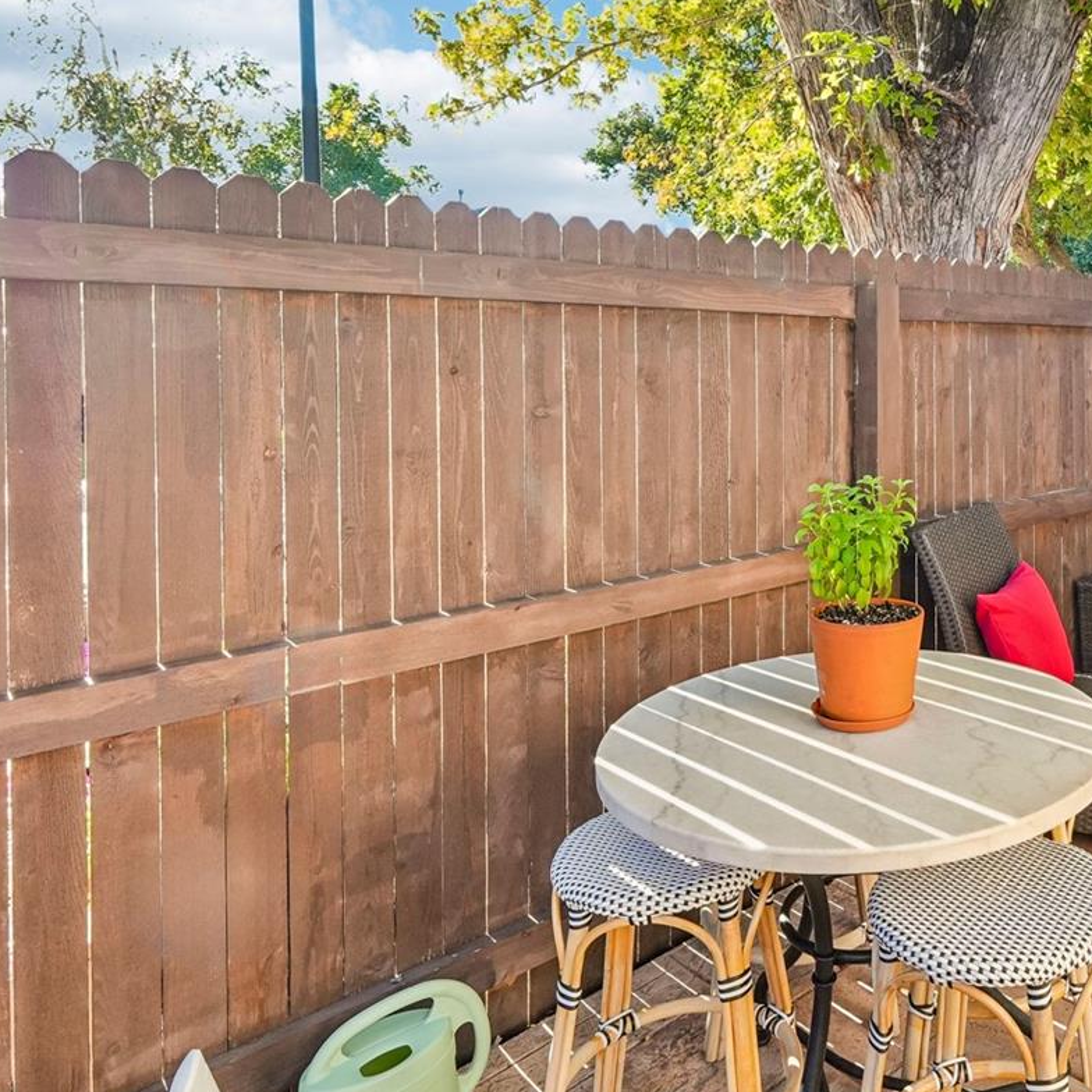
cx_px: 932
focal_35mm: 26
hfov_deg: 54.9
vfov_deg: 59.7
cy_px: 375
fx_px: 928
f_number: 8
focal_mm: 10
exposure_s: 1/125
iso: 800
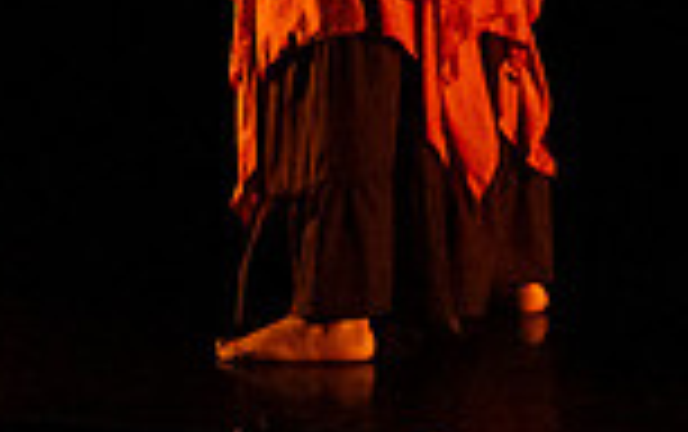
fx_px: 4467
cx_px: 876
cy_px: -307
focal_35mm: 238
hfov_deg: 8.7
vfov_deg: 5.5
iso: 4000
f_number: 4
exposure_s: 1/400
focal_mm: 39
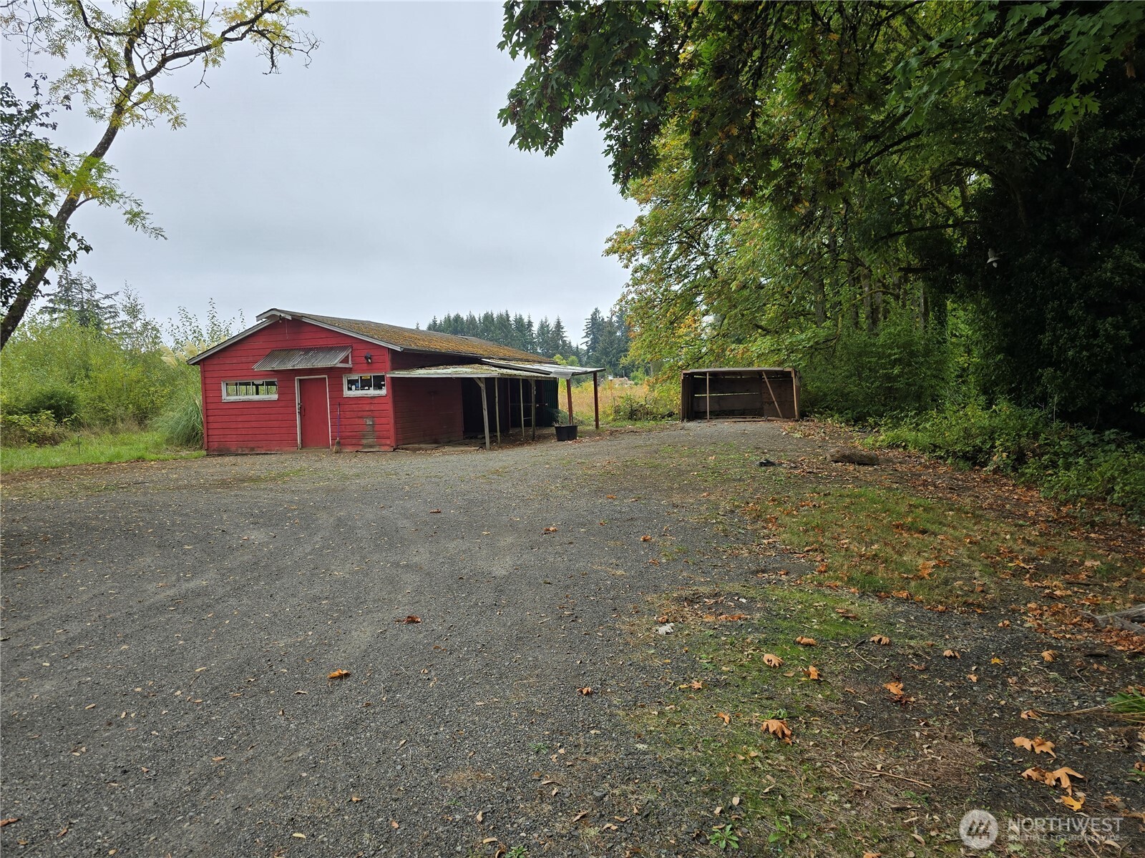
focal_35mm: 23
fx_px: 761
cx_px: 572
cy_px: 429
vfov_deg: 58.9
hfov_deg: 73.9
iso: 12
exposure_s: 1/230
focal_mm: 6.3
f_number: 1.7
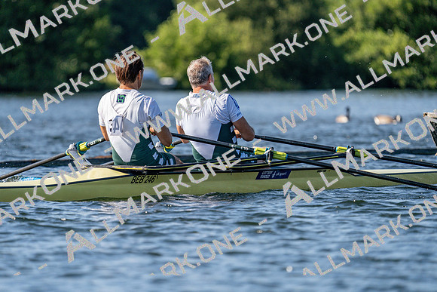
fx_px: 5536
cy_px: 146
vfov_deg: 3.0
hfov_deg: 4.5
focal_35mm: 456
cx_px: 218
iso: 400
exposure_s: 1/1600
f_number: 6.3
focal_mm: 456
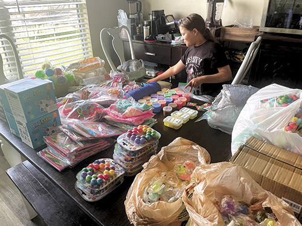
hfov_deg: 67.3
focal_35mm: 26
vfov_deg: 53.1
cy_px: 113
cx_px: 151
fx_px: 227
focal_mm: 4.2
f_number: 1.6
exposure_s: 1/112
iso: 125
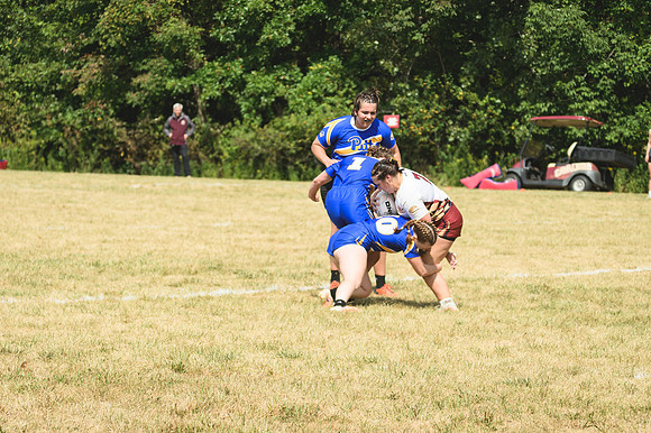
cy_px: 216
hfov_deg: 9.2
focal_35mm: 225
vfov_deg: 6.1
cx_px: 326
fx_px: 4066
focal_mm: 150
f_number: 5
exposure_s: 1/1000
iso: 125
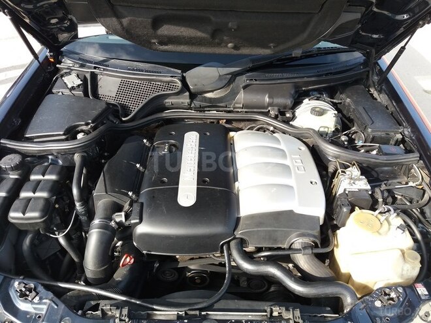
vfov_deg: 49.7
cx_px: 216
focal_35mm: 28
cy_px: 162
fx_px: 349
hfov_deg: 63.4
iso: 64
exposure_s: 1/262
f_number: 1.9
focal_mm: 3.7
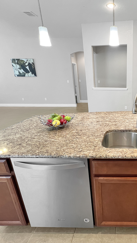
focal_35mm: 19
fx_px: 123
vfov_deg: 89.6
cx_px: 123
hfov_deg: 51.6
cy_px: 121
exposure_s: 1/60
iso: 200
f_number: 1.8
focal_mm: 1.57
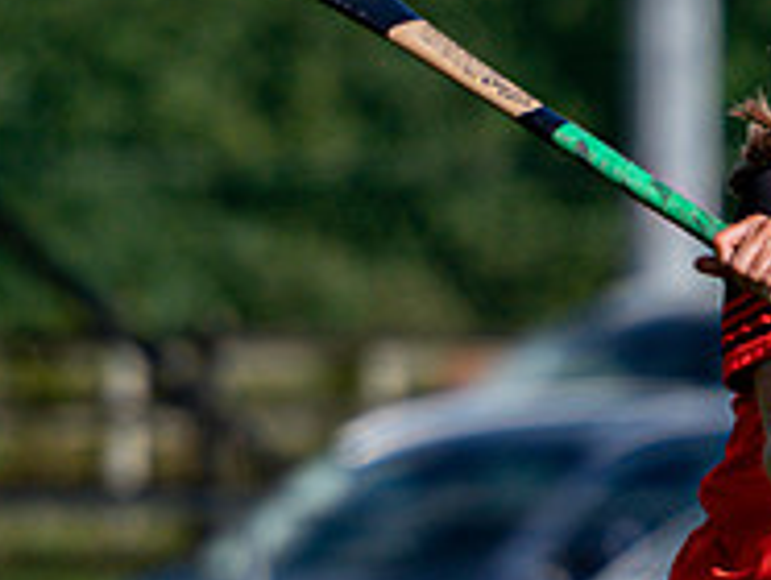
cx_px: 941
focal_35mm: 1537
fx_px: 34278
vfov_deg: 1.0
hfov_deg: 1.3
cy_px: 580
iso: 110
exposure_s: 1/2000
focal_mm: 200
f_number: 2.8
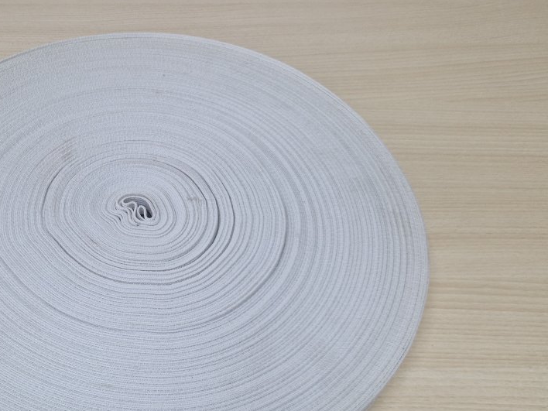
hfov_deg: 46.4
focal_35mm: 39
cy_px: 298
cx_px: 146
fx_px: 617
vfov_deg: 36.1
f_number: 1.8
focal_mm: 5.4
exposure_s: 1/152
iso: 50
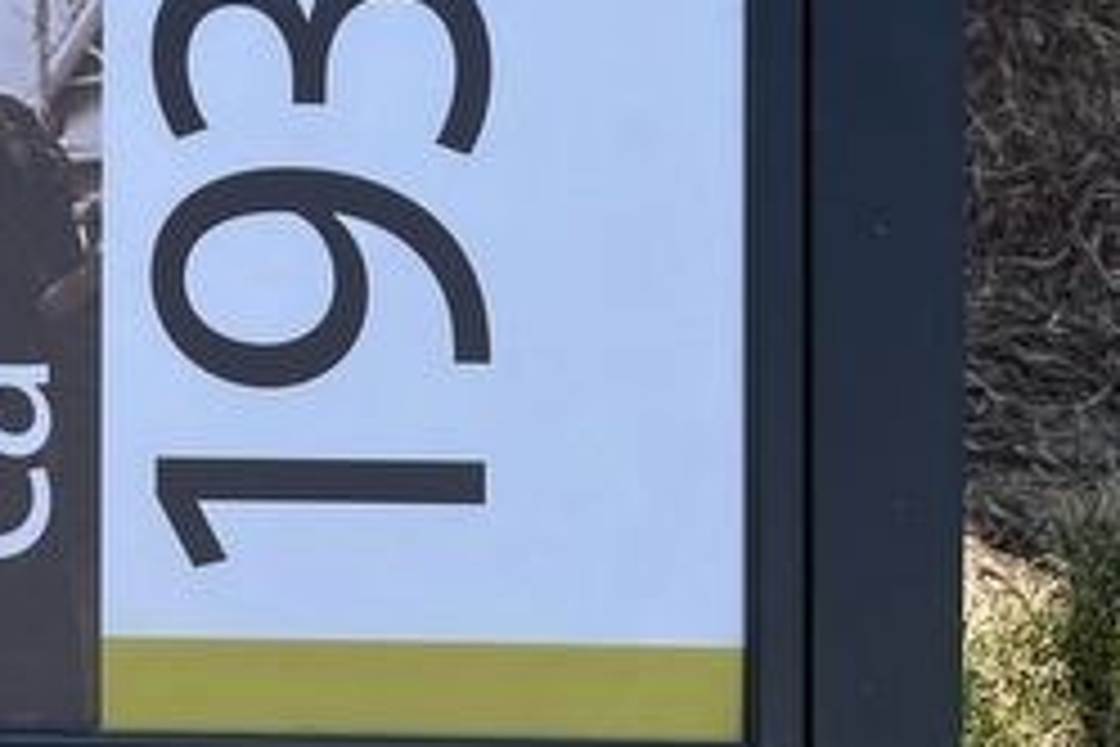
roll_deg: -2.1
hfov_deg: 20.0
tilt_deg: -44.8
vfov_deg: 15.1
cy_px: -176
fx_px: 2706
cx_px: -585
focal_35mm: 87
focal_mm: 5.1
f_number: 1.6
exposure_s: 1/1497
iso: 50
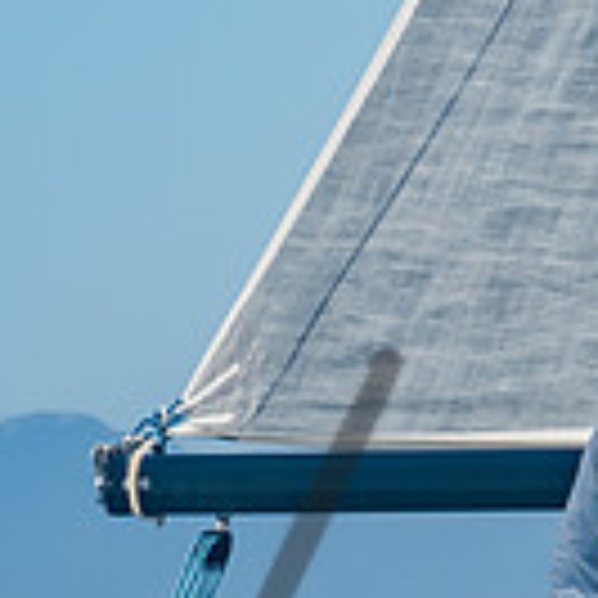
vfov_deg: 2.0
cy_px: 439
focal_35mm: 890
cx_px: 636
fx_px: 17395
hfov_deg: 2.0
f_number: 6.3
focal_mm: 120
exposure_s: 1/640
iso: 160
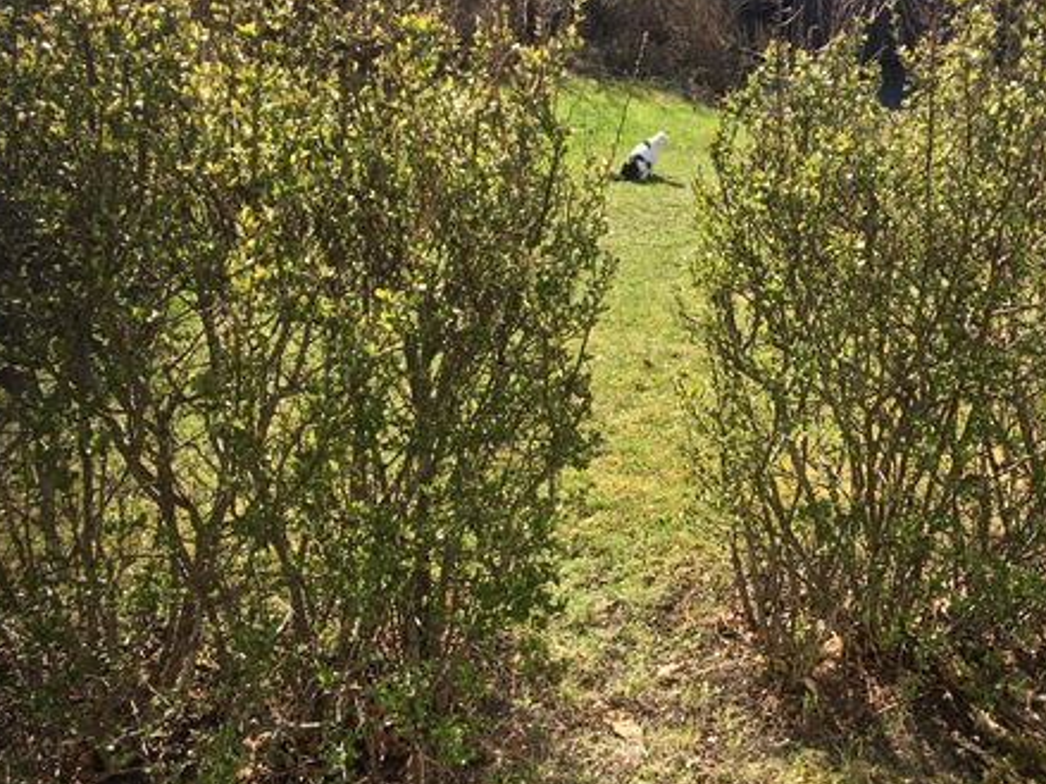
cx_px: 687
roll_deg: -1.6
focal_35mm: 40
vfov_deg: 35.8
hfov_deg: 46.2
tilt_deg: -18.2
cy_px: 324
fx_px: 1208
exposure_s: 1/553
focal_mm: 4.15
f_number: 2.2
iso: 25
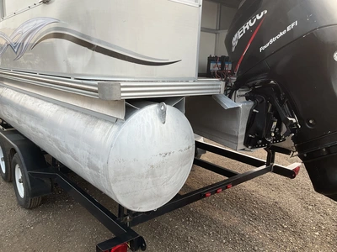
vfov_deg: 48.2
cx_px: 168
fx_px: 282
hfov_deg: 61.7
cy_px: 126
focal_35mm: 29
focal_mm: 3
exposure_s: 1/719
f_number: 1.8
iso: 25
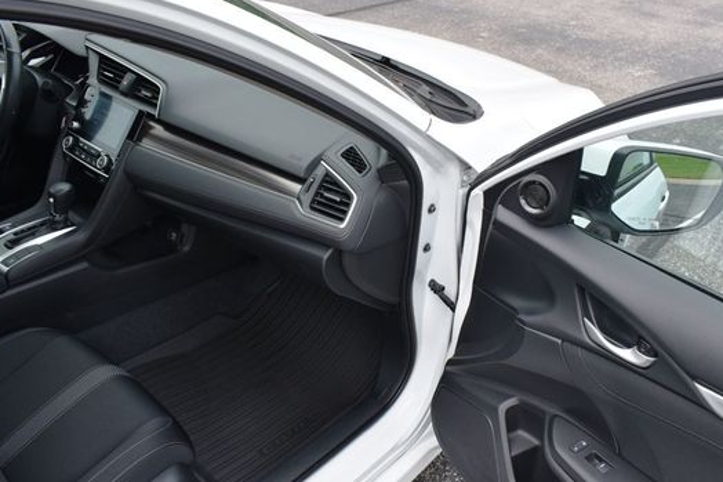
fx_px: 663
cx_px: 386
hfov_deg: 57.2
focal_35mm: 33
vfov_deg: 39.9
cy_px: 224
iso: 220
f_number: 5.6
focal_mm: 18
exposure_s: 1/250
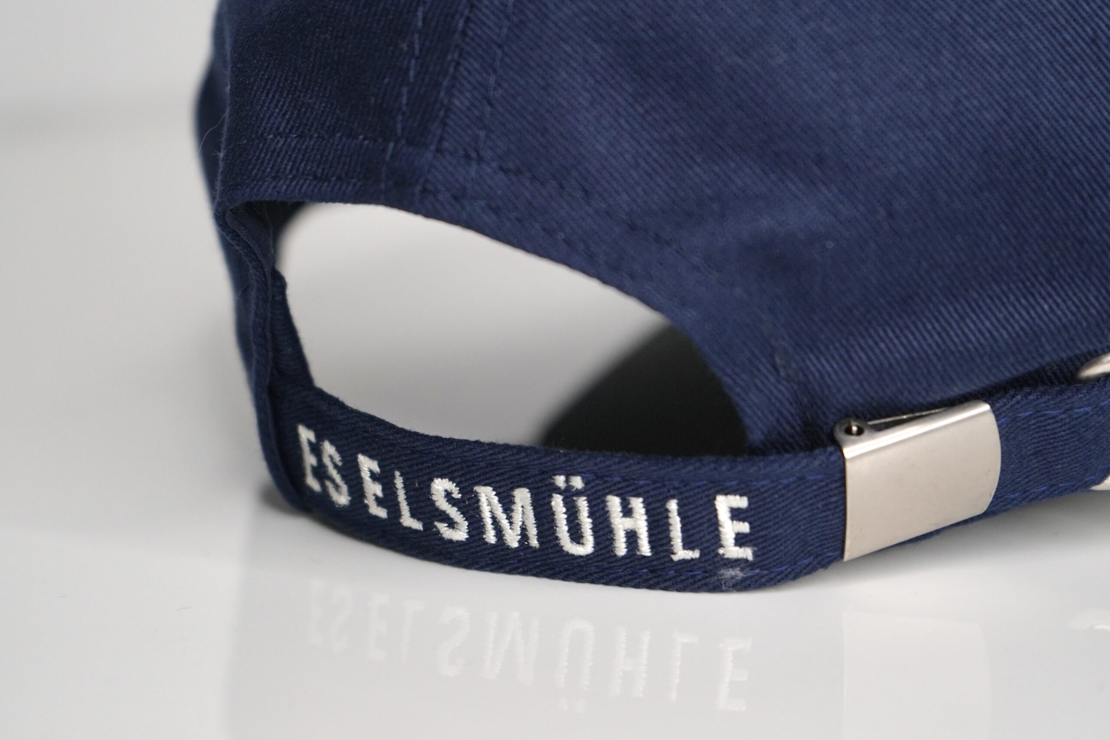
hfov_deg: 39.6
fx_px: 1541
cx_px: 555
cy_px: 370
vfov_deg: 27.0
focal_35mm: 50
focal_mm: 50
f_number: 4.5
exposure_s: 1/640
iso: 1600
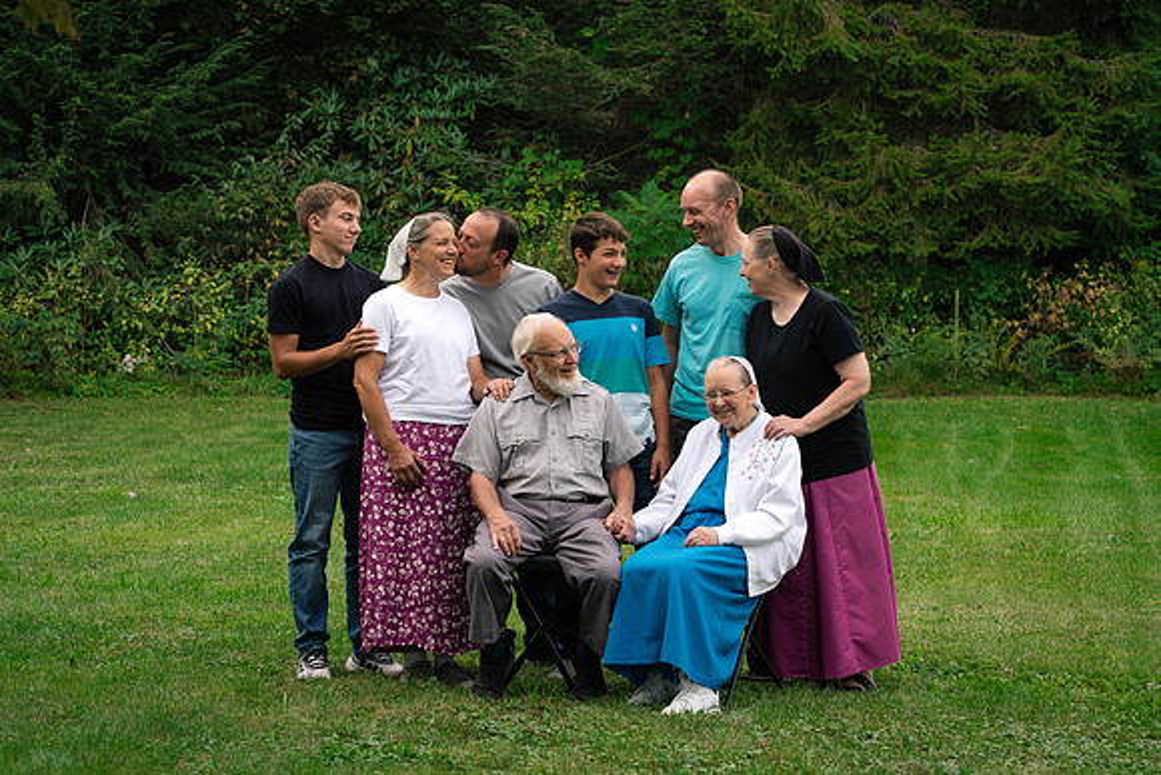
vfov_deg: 14.3
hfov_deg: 21.3
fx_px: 3085
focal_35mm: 96
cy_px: 436
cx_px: 566
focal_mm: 85
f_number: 6.3
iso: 500
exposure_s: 1/320
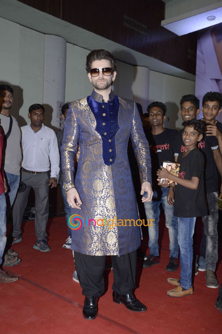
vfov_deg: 53.2
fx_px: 334
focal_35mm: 36
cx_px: 111
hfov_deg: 36.8
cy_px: 167
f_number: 6.3
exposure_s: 1/250
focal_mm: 24
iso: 800
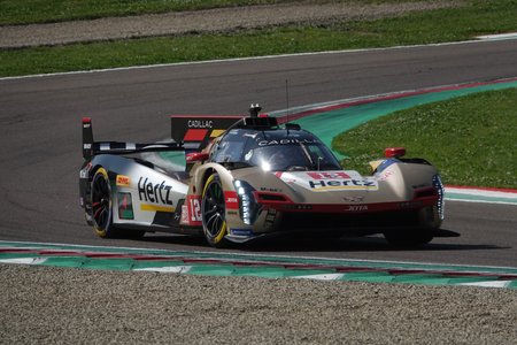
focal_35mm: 554
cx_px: 258
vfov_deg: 2.5
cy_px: 172
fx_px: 7955
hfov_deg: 3.7
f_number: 6.3
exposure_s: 1/800
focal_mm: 203.2
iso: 100
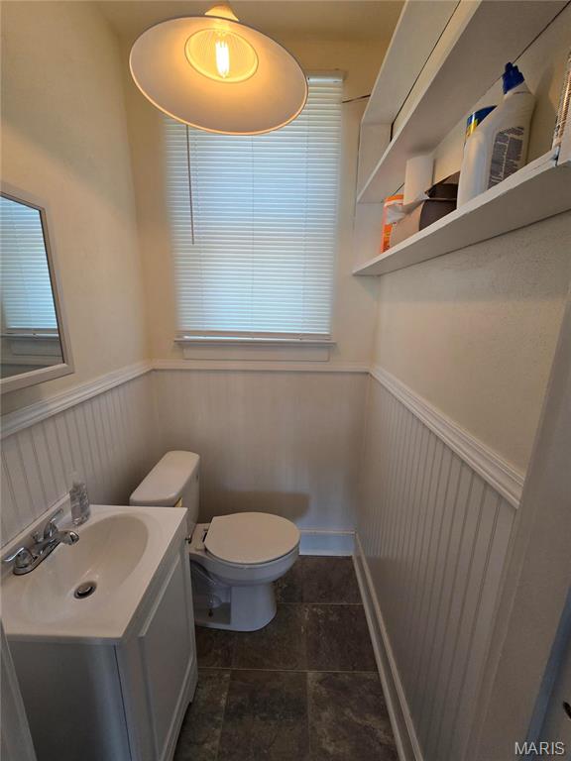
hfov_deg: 89.9
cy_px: 380
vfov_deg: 106.2
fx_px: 286
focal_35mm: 13
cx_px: 286
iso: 100
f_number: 2.2
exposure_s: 1/60.2
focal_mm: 2.2
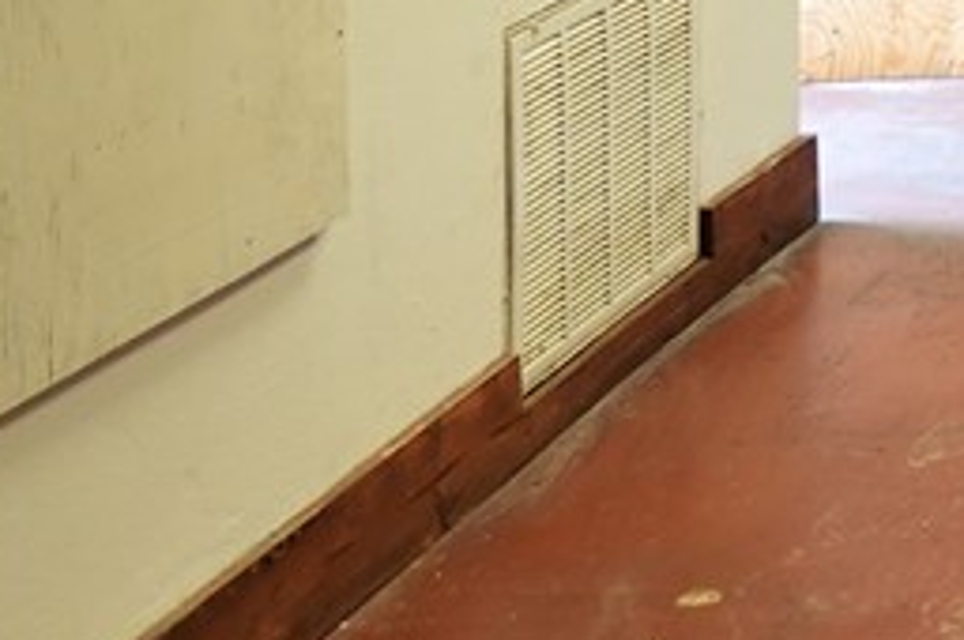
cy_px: -565
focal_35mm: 102
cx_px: 2018
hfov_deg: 15.4
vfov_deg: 12.1
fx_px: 2728
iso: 160
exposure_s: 1/30
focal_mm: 9
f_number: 2.8
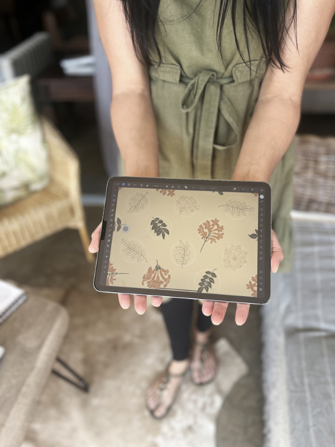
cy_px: 224
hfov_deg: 53.1
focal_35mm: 26
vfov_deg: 67.3
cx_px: 168
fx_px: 335
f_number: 1.6
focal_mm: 5.1
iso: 40
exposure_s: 1/217
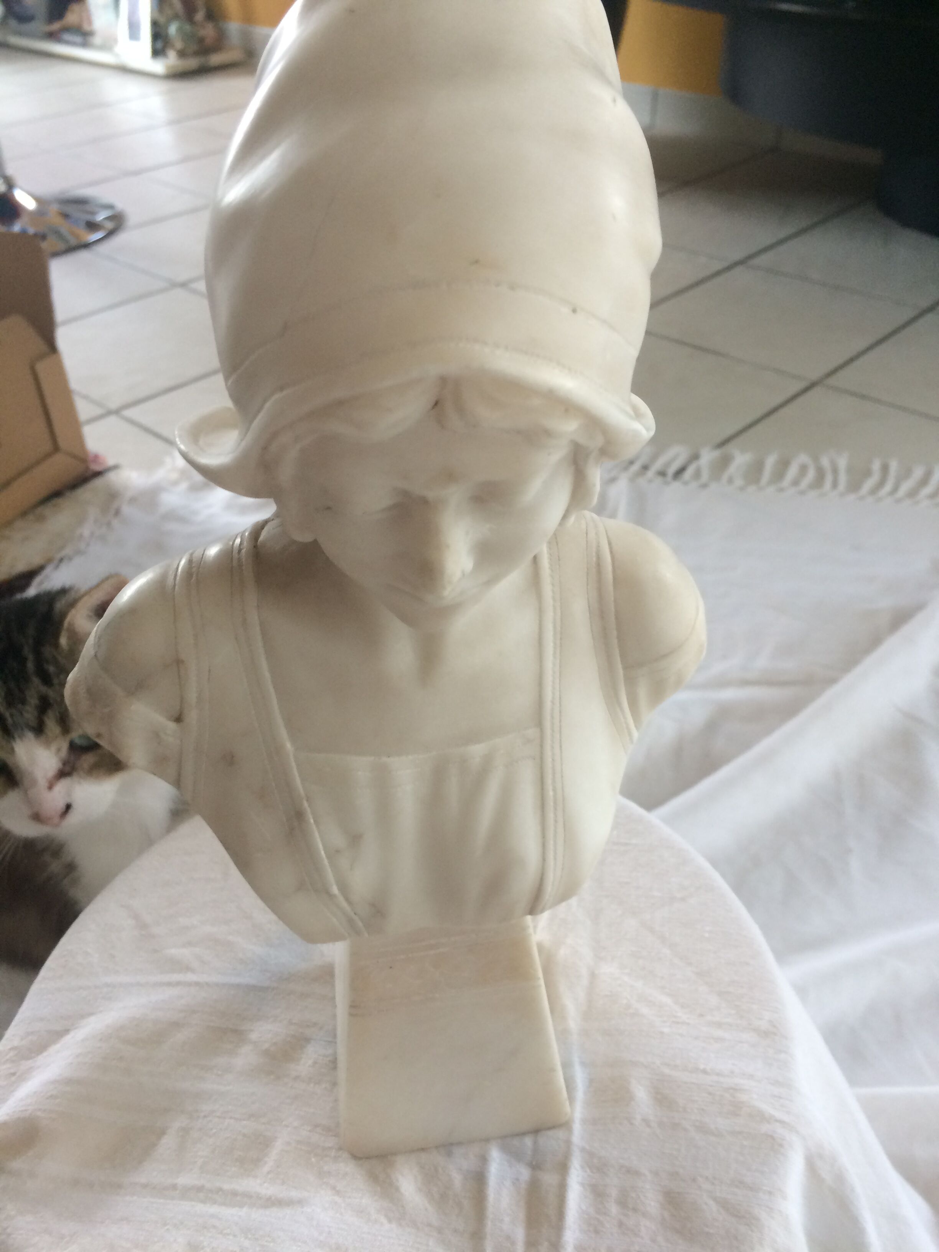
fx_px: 1049
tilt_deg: -40.5
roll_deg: +3.6
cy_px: 626
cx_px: 470
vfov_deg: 61.7
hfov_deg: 48.2
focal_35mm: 29
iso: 100
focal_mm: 4.15
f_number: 2.2
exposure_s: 1/33
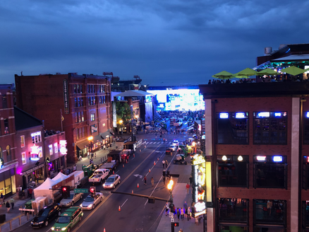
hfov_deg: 56.8
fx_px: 285
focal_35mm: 32
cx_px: 169
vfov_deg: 44.1
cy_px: 118
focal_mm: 4
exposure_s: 1/8
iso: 100
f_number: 1.8
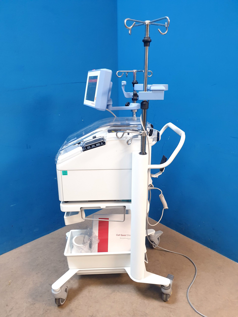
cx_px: 119
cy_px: 158
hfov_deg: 53.1
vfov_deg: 67.3
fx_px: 238
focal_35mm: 26
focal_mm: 4.3
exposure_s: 1/33
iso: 320
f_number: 2.4
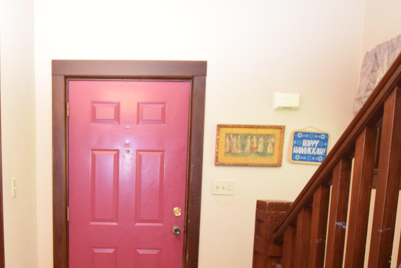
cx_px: 117
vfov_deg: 41.3
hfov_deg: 59.6
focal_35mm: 30
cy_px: 225
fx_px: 334
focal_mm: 10
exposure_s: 1/60
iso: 2500
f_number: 3.5
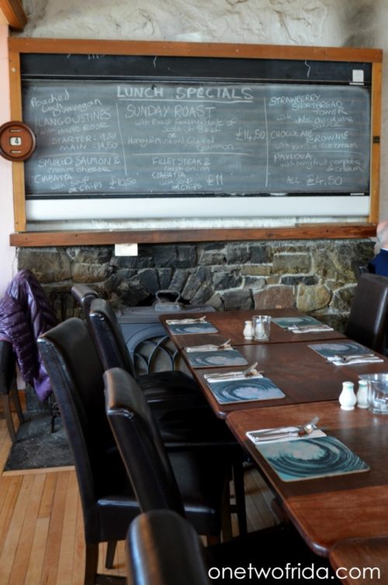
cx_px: 194
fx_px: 560
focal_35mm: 34
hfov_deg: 38.2
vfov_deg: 55.2
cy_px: 292
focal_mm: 23
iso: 800
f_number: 3.8
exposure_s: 1/50
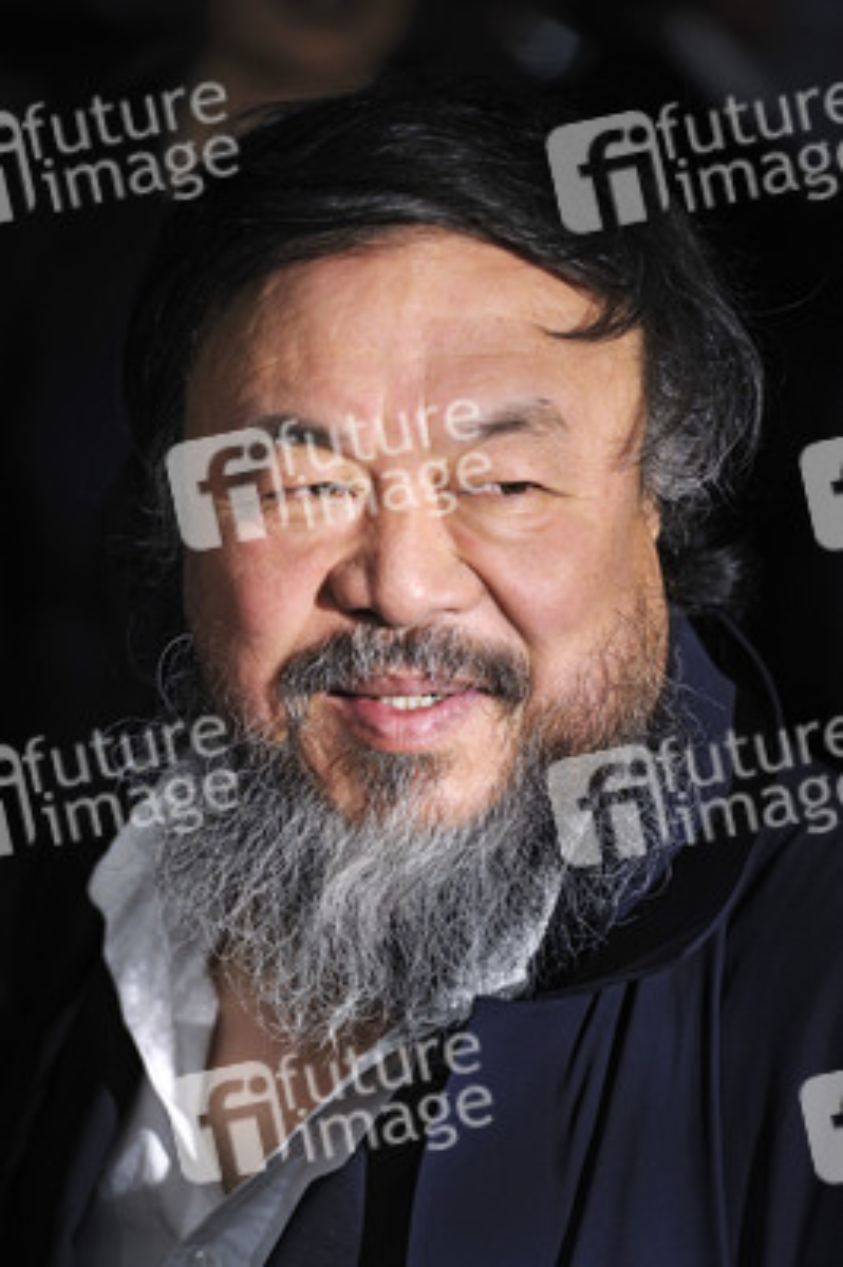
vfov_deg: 10.3
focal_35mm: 200
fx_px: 7037
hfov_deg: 6.9
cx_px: 422
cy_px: 634
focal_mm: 200
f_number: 4.5
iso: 800
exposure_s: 1/400
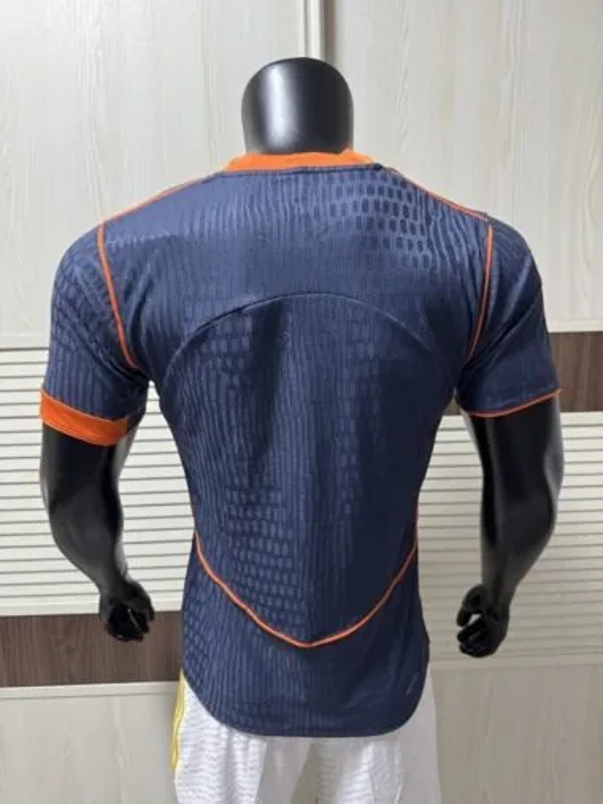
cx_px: 302
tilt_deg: -9.5
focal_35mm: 24
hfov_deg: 56.8
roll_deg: +1.2
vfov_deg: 71.6
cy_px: 402
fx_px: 558
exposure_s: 1/60
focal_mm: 6.76
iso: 400
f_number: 1.78
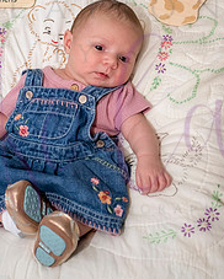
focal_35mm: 93
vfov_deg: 20.3
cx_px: 91
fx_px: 770
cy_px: 52
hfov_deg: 16.5
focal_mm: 50
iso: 800
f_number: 4
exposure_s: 1/250
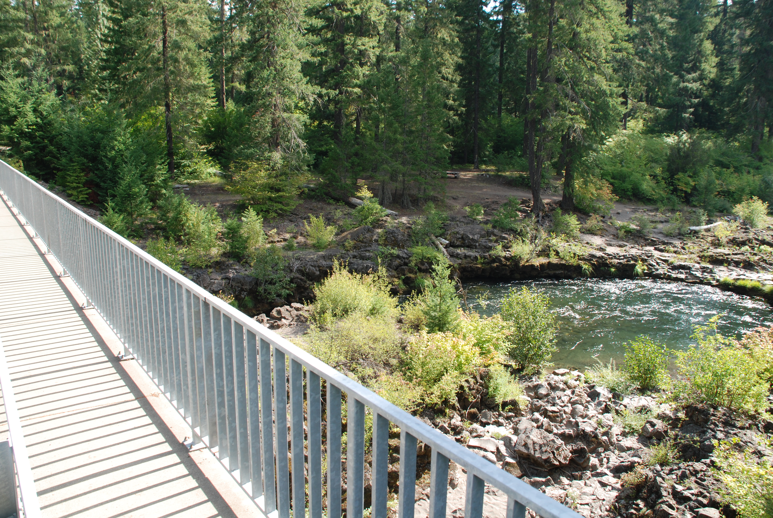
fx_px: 580
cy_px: 259
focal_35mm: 27
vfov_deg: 48.0
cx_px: 386
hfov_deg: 67.3
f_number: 5.6
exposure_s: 1/125
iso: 160
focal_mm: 18
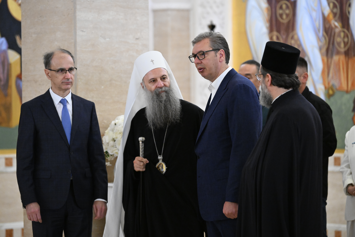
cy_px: 118
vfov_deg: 7.8
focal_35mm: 175
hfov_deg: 11.7
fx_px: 1726
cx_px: 178
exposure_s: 1/160
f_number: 3.5
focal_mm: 175
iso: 6400
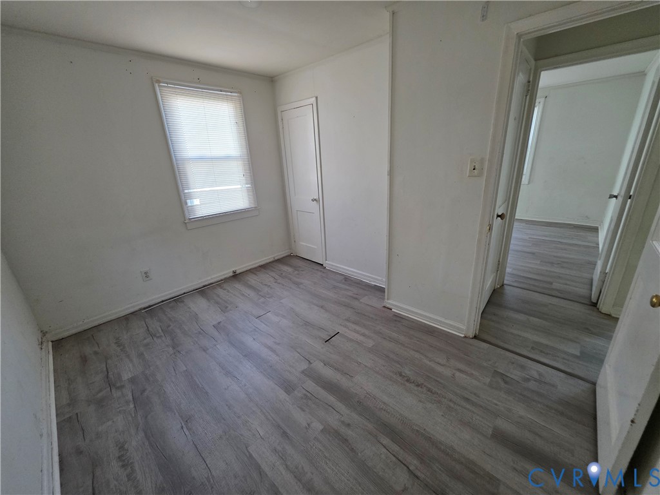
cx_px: 330
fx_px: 248
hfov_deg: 106.2
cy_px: 248
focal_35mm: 13
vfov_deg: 89.9
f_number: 1.9
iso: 250
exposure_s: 1/120
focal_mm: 2.2
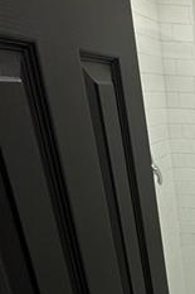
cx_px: 322
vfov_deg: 39.1
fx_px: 391
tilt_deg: -19.4
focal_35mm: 48
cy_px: 247
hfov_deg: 21.5
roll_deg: -2.0
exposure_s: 1/120
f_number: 2.2
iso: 125
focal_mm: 2.22
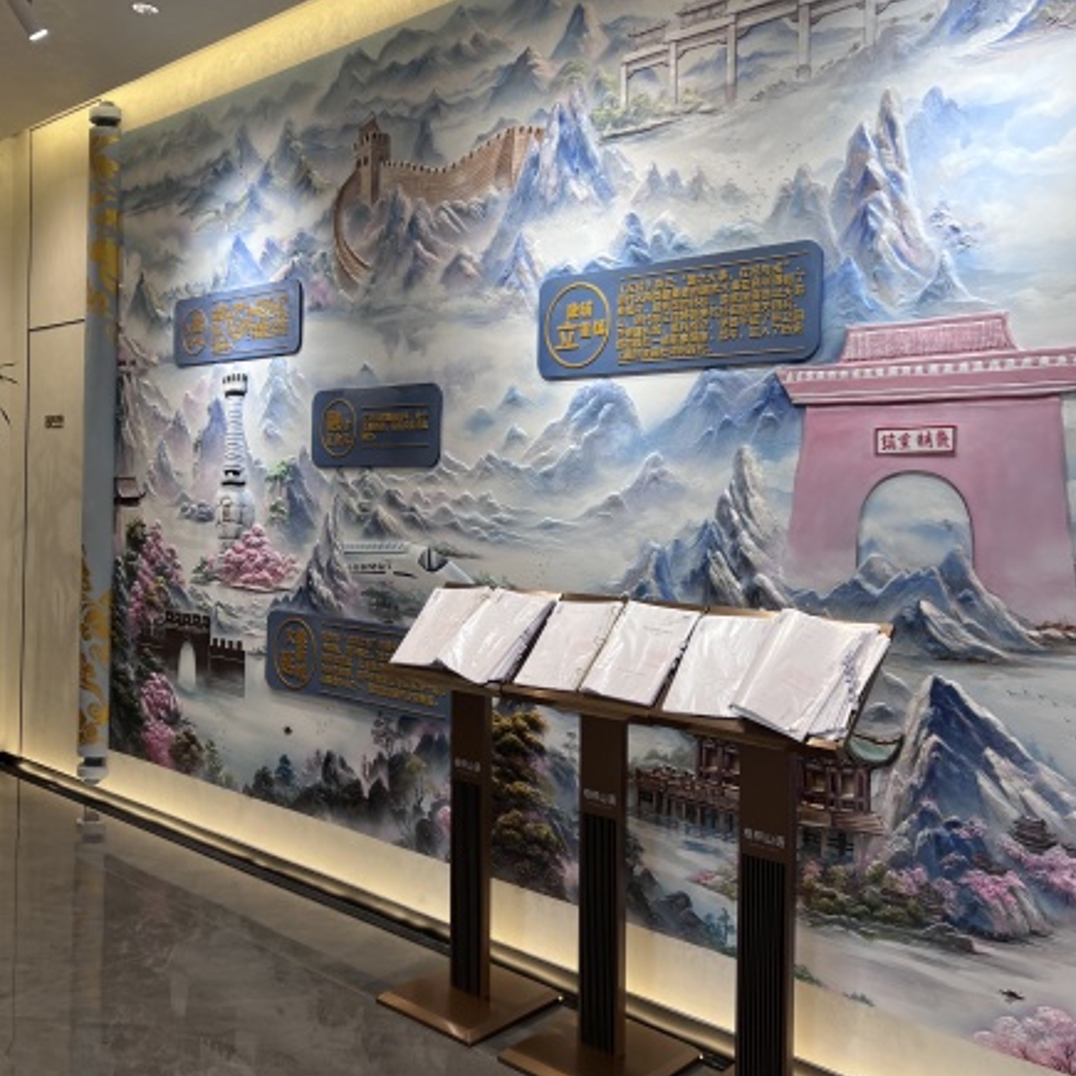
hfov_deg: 52.5
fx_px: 1090
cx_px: 534
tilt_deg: +0.2
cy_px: 506
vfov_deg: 52.5
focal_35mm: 31
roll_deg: -2.2
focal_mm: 5.7
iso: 50
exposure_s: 1/106
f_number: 1.5
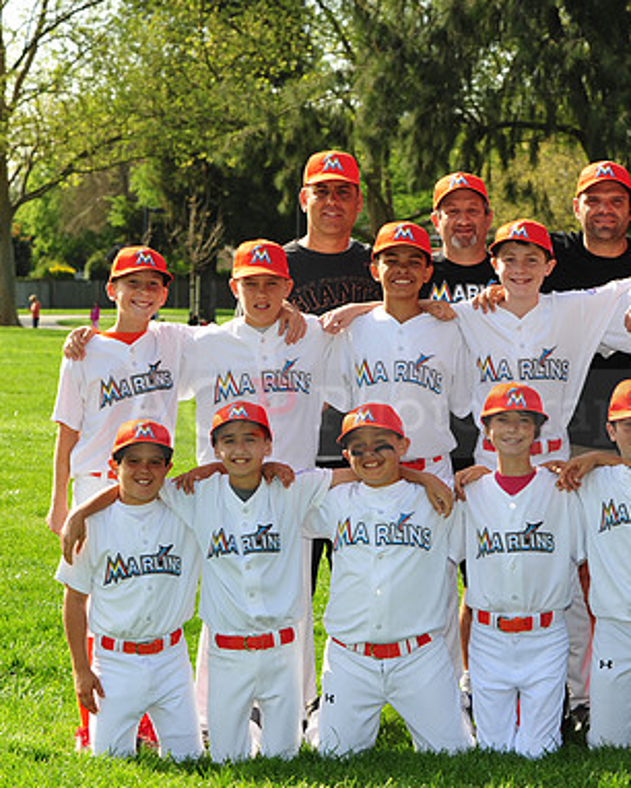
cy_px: 396
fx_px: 3056
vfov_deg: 14.7
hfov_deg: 11.8
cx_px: 456
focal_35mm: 131
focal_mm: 92
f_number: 8
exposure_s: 1/320
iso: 200
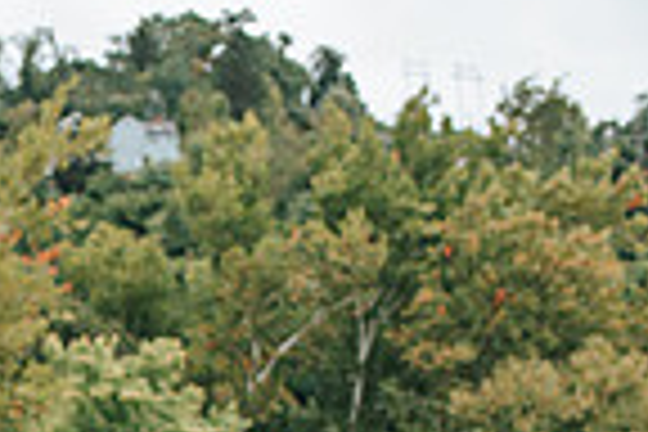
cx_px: -333
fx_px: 2538
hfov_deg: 13.7
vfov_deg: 9.2
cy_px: 799
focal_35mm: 141
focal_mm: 35
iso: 500
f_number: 3.2
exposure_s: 1/320
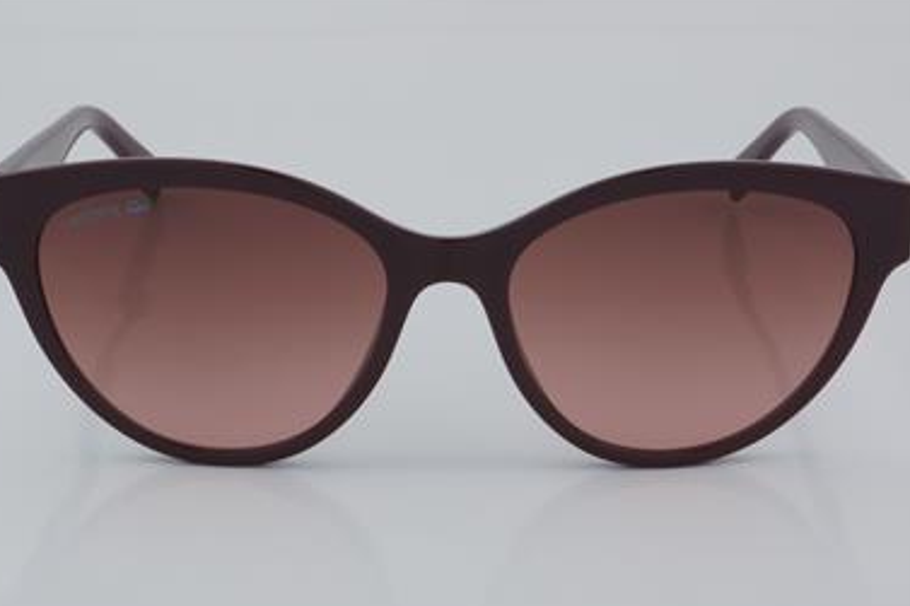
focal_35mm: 88
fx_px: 2212
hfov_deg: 23.3
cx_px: 447
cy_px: 307
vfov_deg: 15.6
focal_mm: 55
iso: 100
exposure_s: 1/4
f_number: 32
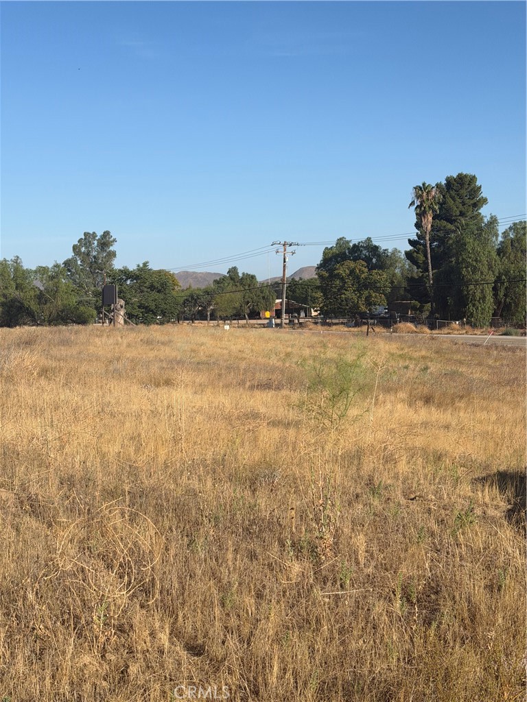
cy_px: 351
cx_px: 264
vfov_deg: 39.7
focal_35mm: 48
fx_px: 974
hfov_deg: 30.3
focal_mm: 6.76
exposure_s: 1/6024
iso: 64
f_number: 1.78
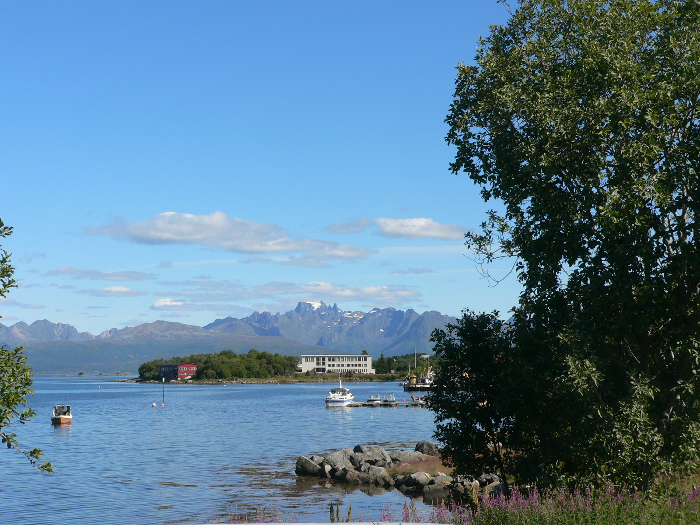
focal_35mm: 63
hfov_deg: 30.7
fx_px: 1274
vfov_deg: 23.3
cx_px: 350
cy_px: 262
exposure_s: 1/500
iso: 80
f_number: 5.2
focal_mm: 10.5
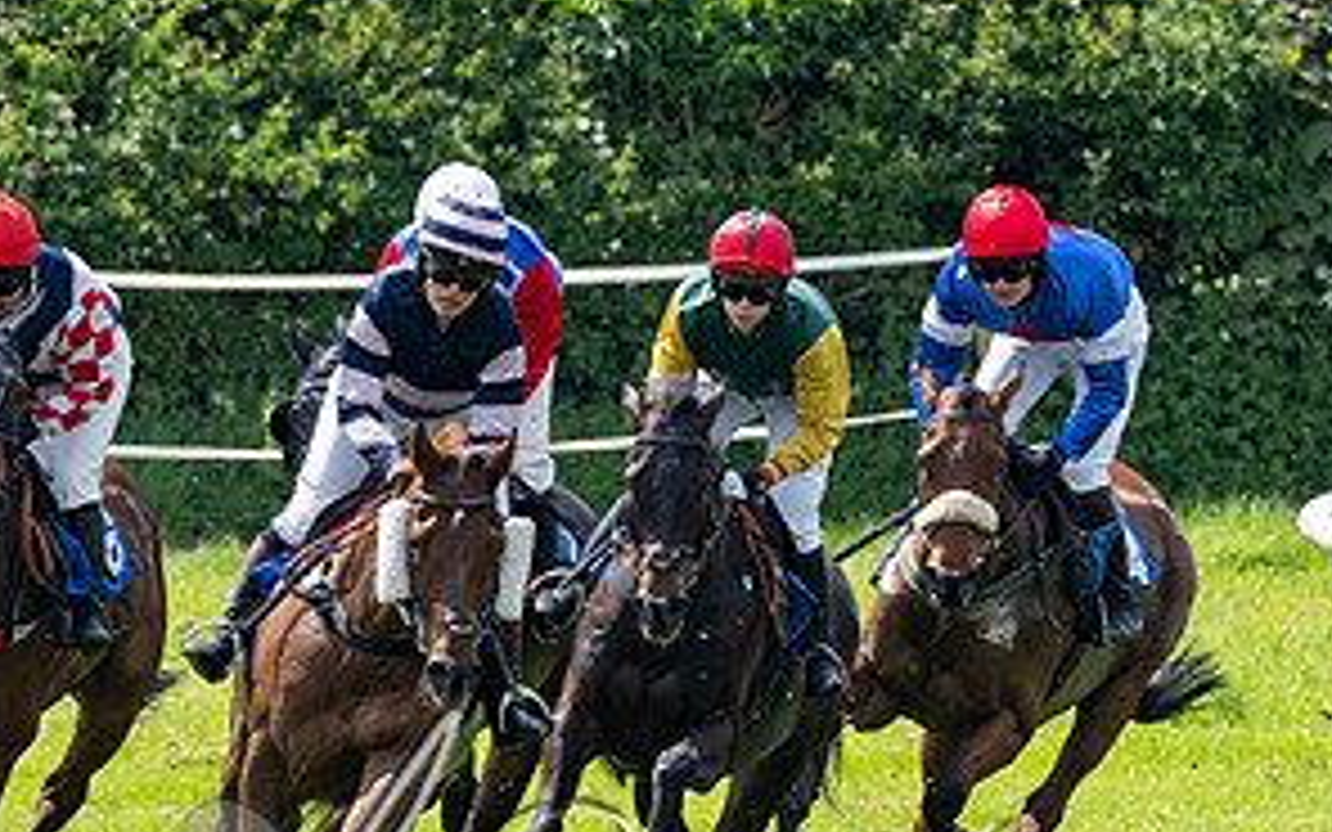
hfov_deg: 2.0
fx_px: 37427
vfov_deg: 1.3
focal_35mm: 1031
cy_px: 583
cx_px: 278
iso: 400
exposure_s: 1/3200
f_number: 4
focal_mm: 200
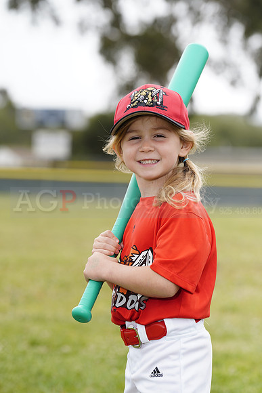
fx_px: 1778
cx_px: 131
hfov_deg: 8.4
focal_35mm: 163
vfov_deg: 12.6
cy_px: 196
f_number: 5.6
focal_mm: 163
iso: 100
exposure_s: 1/250
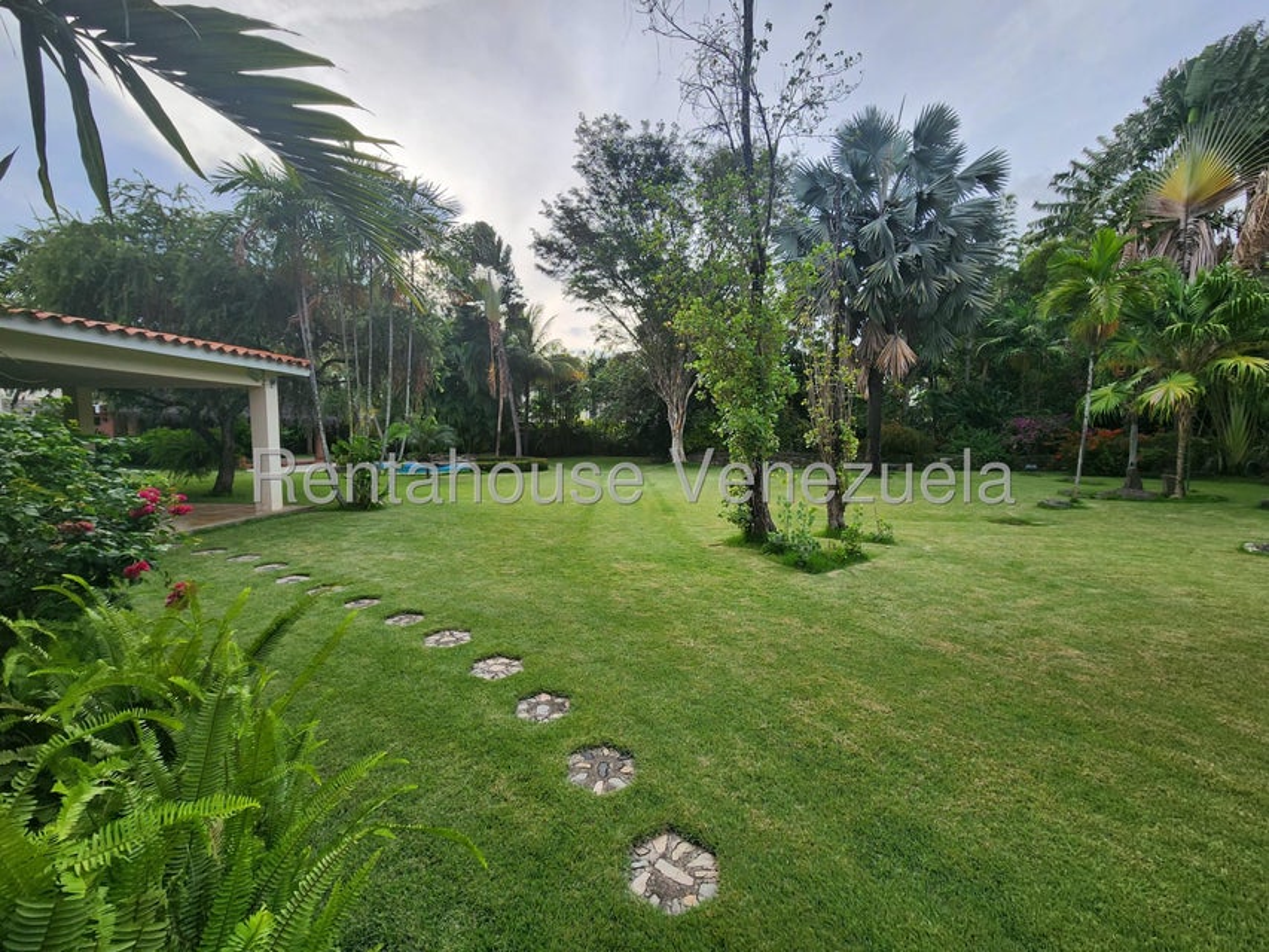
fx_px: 477
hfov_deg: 106.2
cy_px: 476
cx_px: 634
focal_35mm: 13
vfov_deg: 89.9
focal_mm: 2.2
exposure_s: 1/726
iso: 50
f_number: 2.2
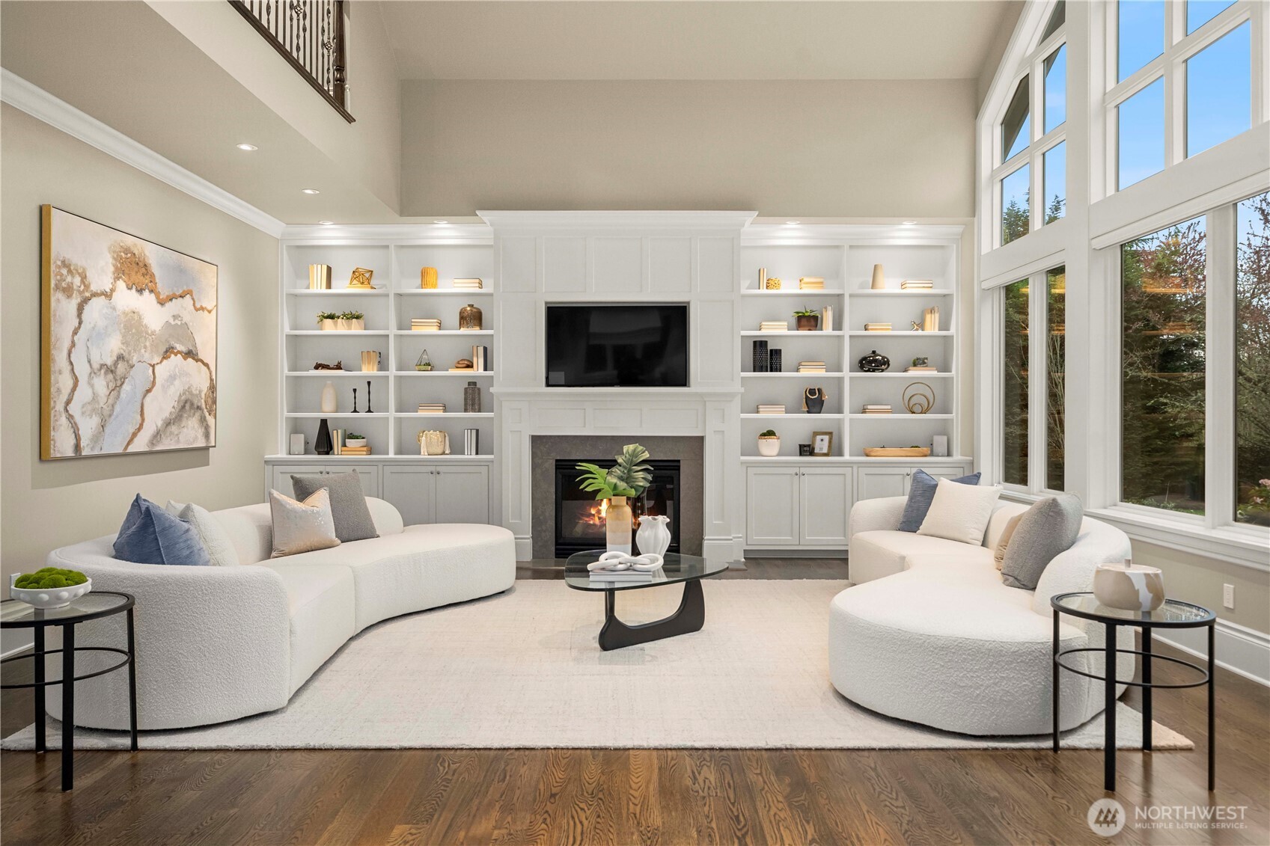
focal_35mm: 24
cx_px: 635
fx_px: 847
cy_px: 423
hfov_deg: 73.7
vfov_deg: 53.1
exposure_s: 1/30
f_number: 6.3
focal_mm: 24
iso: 1000
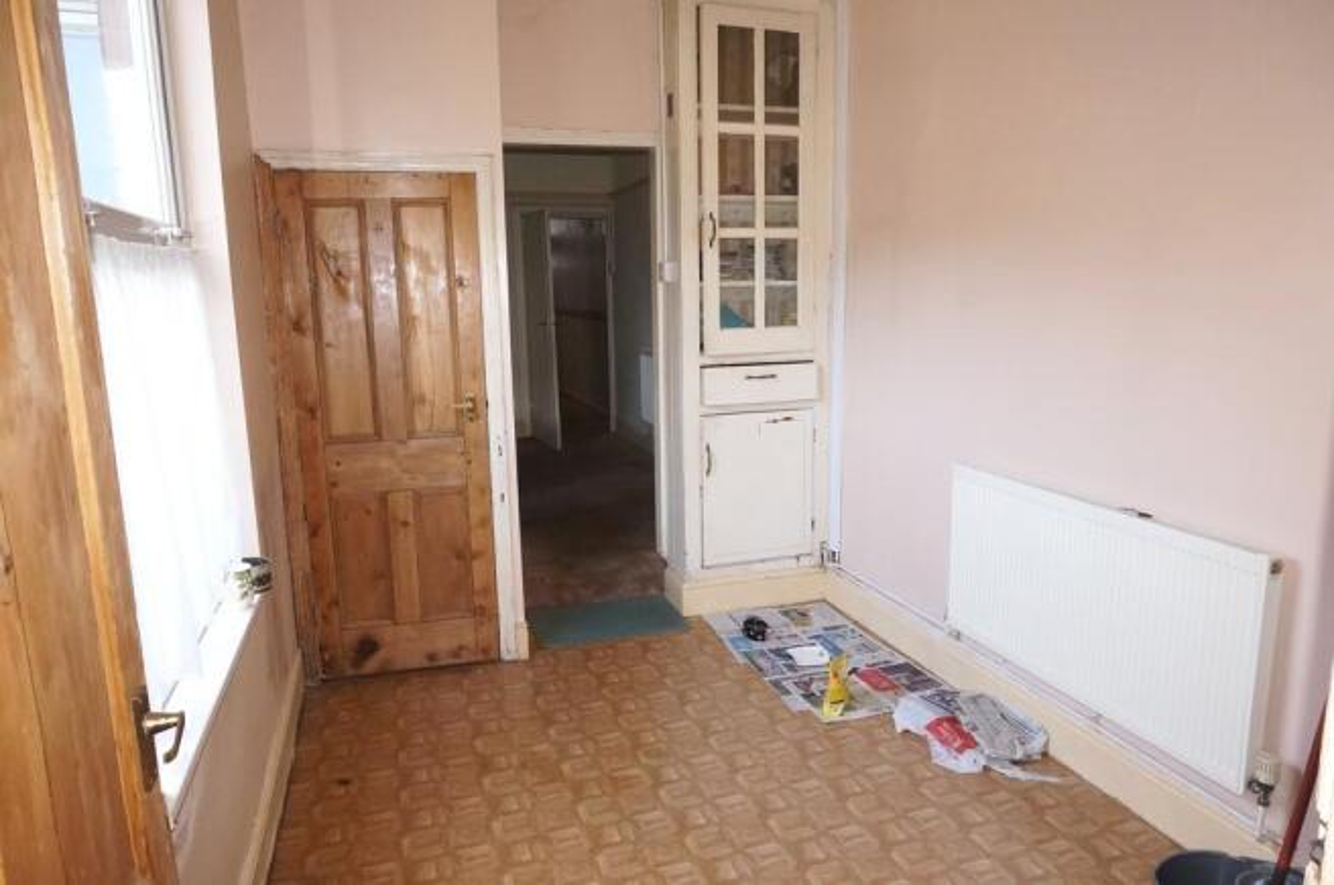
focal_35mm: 24
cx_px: 667
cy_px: 442
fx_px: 888
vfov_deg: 53.0
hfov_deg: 73.8
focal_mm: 16
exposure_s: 1/60
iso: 1600
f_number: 8
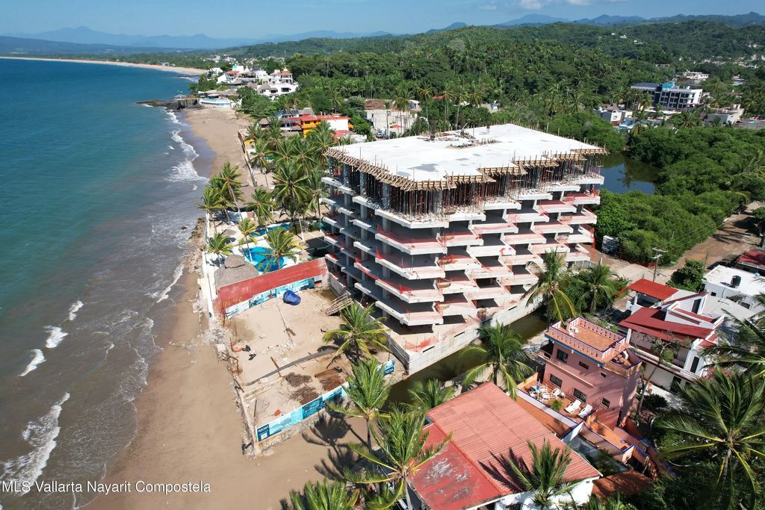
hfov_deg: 78.6
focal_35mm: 22
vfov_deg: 57.2
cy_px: 255
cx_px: 382
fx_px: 468
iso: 100
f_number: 2.8
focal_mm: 8.38
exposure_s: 1/2000
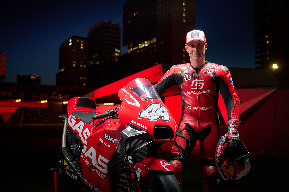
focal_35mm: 34
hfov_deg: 55.8
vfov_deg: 38.9
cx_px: 144
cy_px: 96
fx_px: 273
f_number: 2.8
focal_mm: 34
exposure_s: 1/160
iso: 800
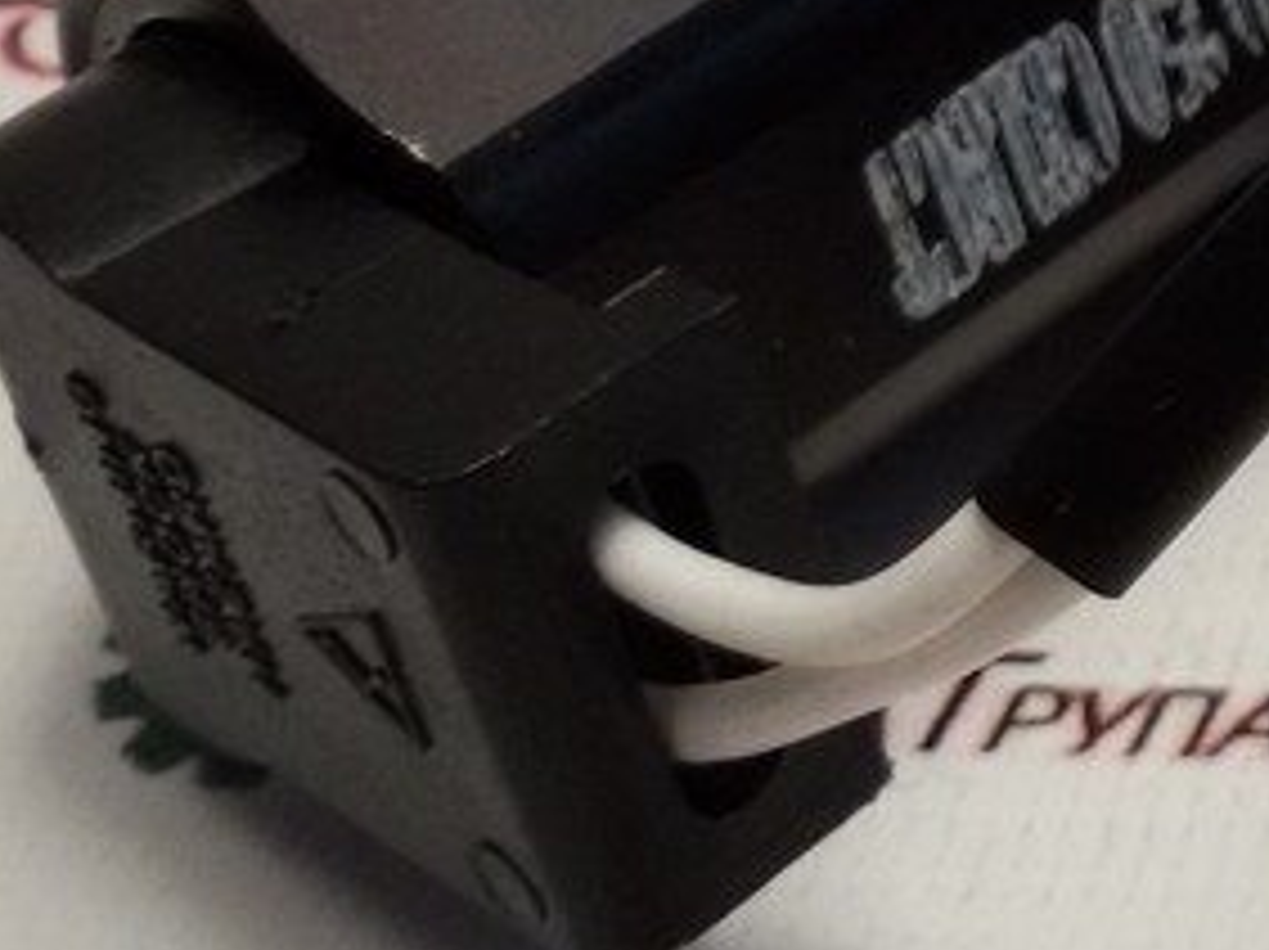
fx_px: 4029
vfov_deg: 13.1
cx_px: 1958
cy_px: -135
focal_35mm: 110
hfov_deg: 16.2
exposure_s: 1/100
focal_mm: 2.93
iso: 64
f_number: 2.4
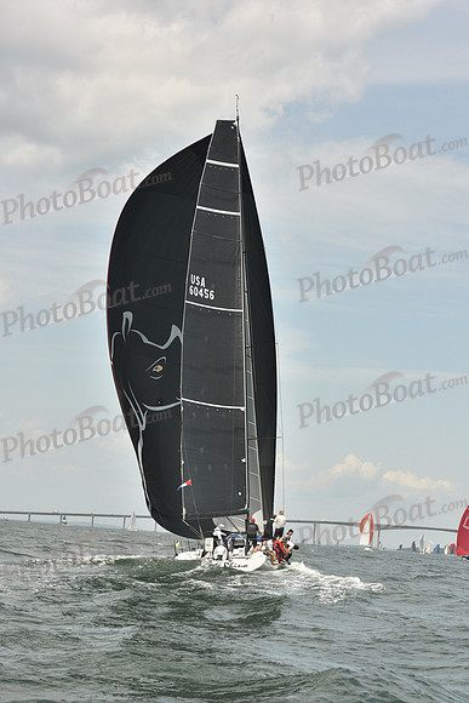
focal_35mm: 70
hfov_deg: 19.5
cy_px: 352
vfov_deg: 28.8
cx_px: 234
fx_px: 1367
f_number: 10
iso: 400
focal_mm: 70
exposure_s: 1/1000
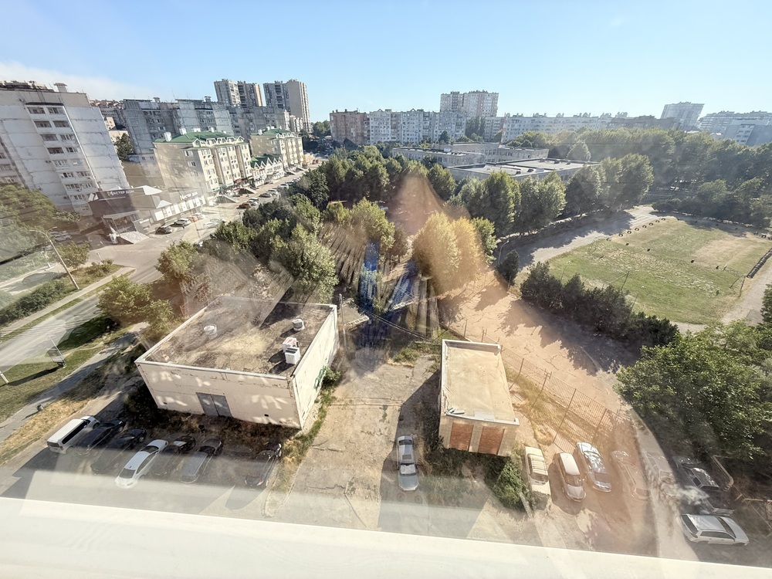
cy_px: 290
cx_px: 386
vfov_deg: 85.7
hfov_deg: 102.1
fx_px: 312
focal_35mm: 14
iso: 64
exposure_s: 1/1745
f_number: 2.2
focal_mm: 2.22
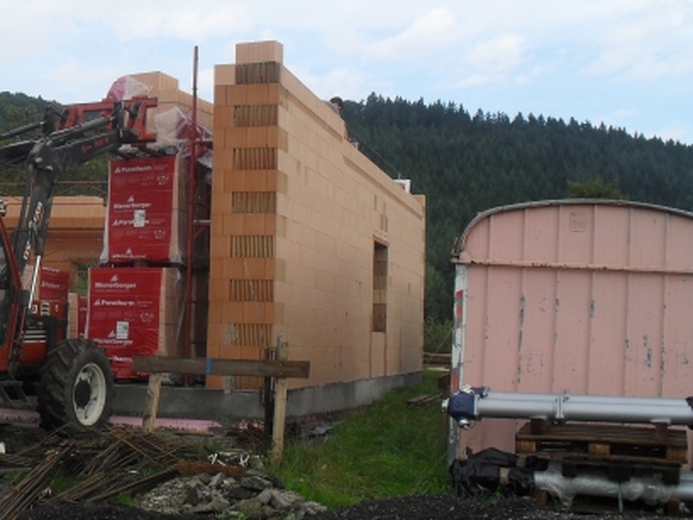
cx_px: 139
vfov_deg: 25.6
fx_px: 1141
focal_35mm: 57
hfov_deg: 32.8
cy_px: 208
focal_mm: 6.3
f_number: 8.4
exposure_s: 1/125
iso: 100
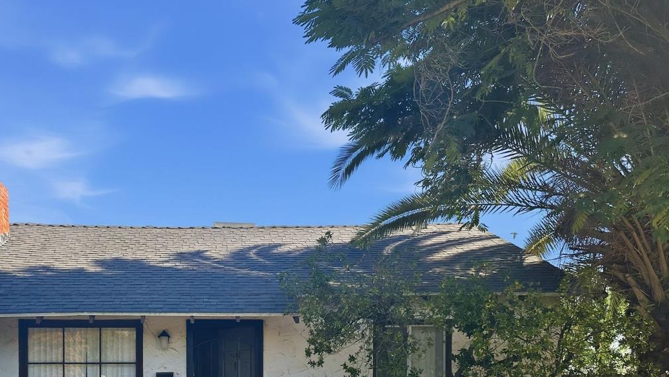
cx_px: 190
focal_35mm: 39
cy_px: 340
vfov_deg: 29.2
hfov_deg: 50.0
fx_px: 692
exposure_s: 1/2252
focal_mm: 6.9
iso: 80
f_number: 1.8
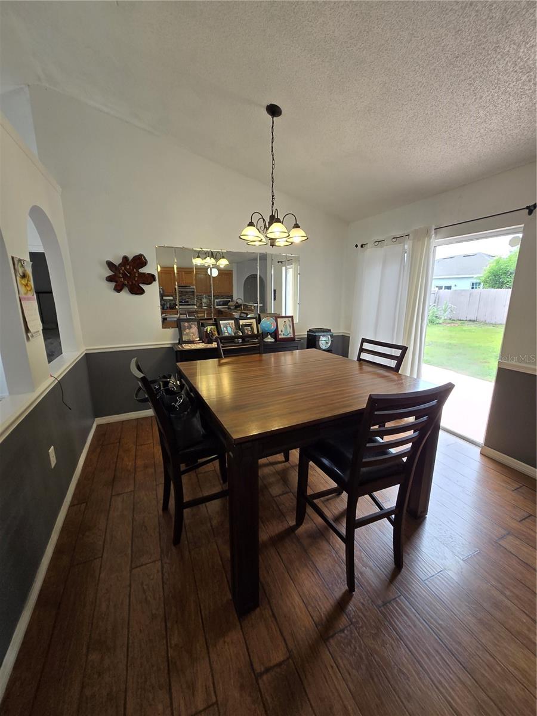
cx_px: 268
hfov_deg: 89.9
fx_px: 269
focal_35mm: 13
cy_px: 358
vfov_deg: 106.2
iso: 40
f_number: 2.2
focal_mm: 1.7
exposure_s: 1/60
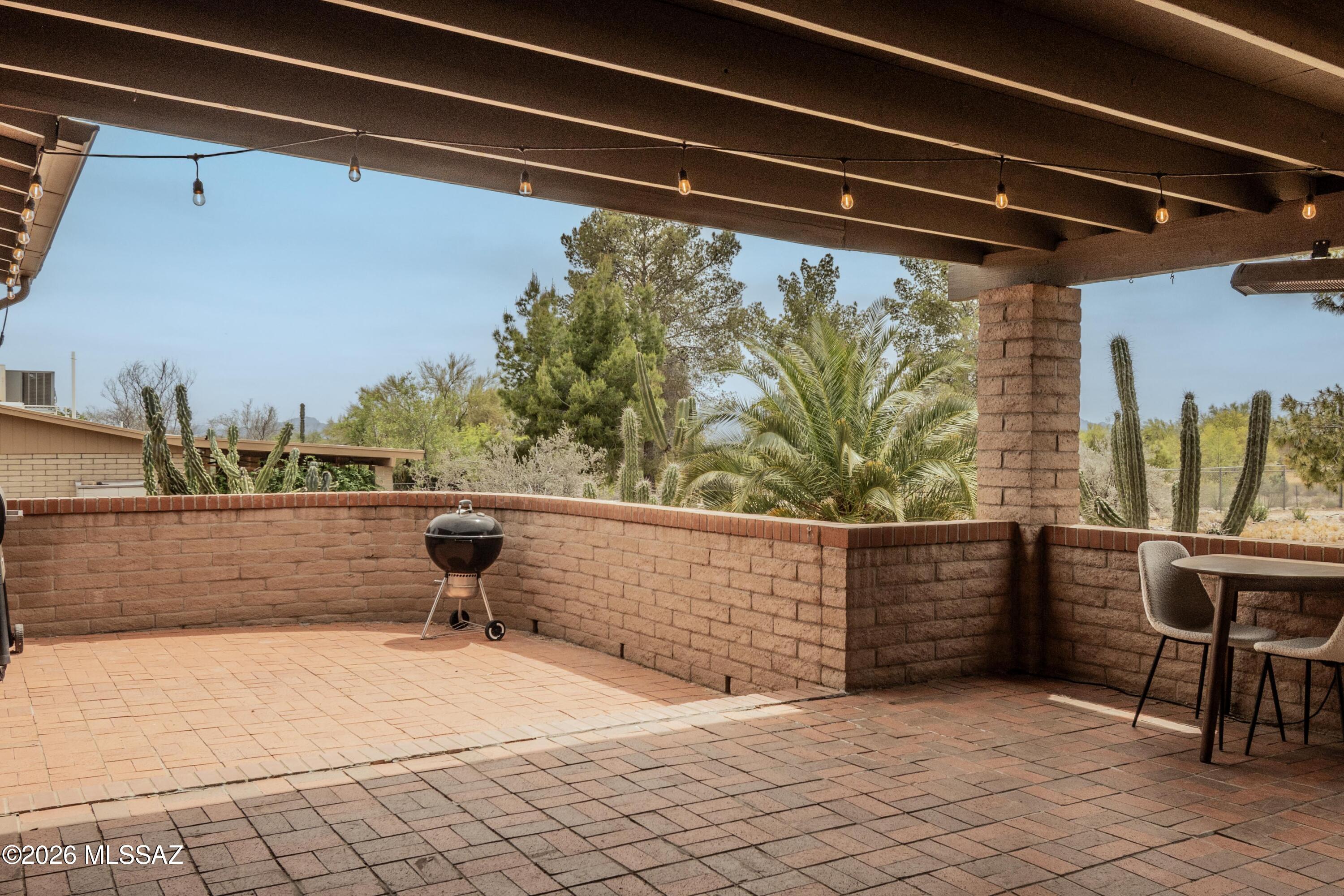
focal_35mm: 30
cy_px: 448
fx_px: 1120
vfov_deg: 43.6
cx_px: 672
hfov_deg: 61.9
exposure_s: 1/640
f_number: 13
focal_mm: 20
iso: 1000
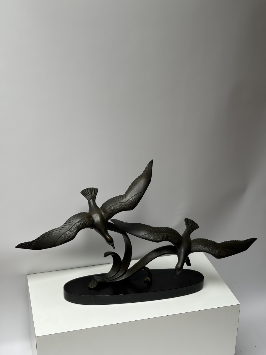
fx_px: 533
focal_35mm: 52
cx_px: 133
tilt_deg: -22.6
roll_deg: -1.0
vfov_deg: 36.8
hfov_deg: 28.0
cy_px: 178
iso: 32
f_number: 1.6
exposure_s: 1/309
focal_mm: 5.96
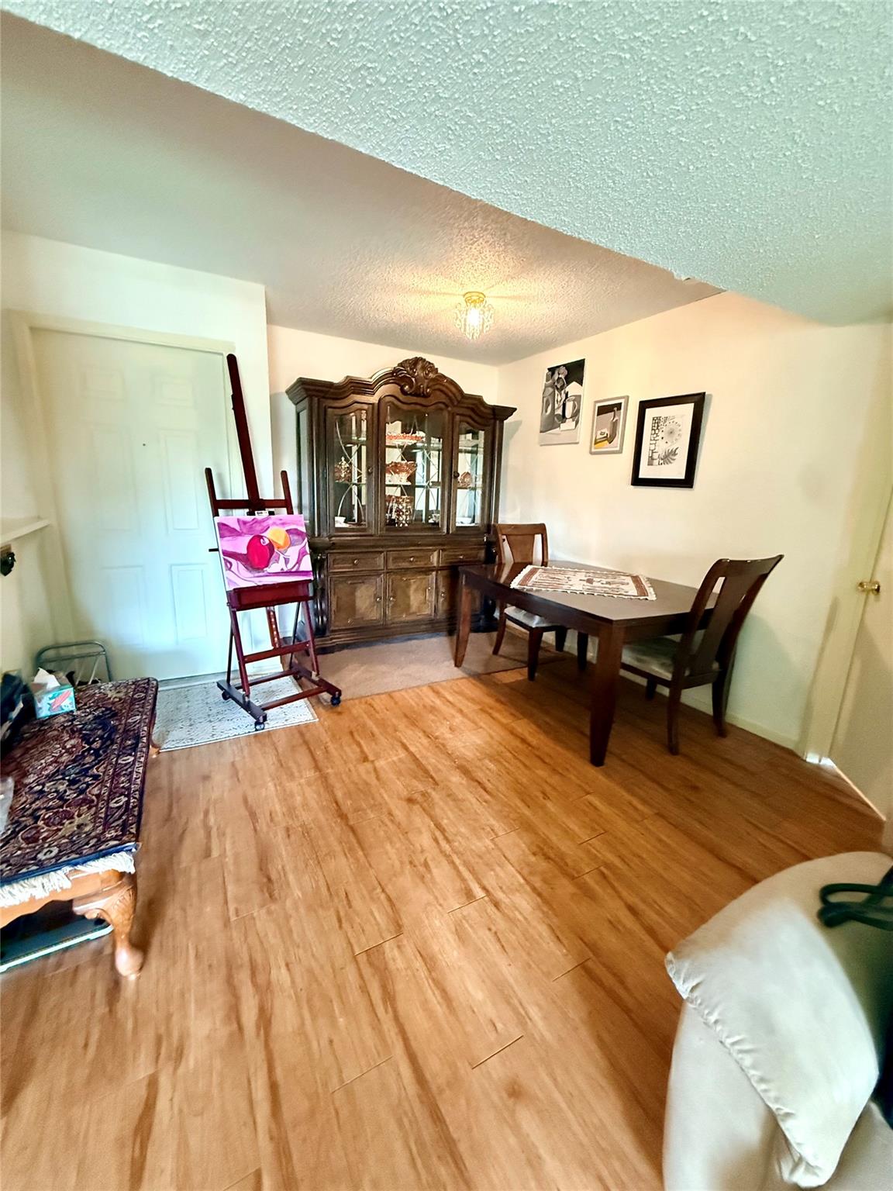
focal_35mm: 14
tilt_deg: -12.2
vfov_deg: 102.1
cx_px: 446
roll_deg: -3.1
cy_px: 596
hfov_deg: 85.7
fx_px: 482
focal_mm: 2.22
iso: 1250
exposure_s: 1/60
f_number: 2.2
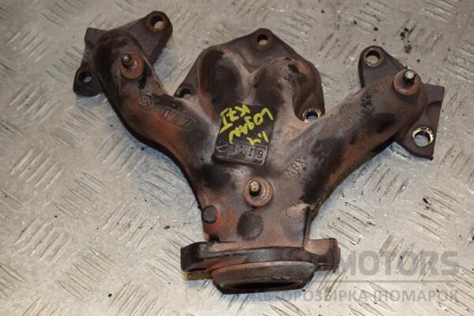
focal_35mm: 60
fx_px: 790
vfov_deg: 22.6
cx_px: 237
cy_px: 158
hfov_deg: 33.4
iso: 800
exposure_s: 1/200
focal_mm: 40
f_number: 8
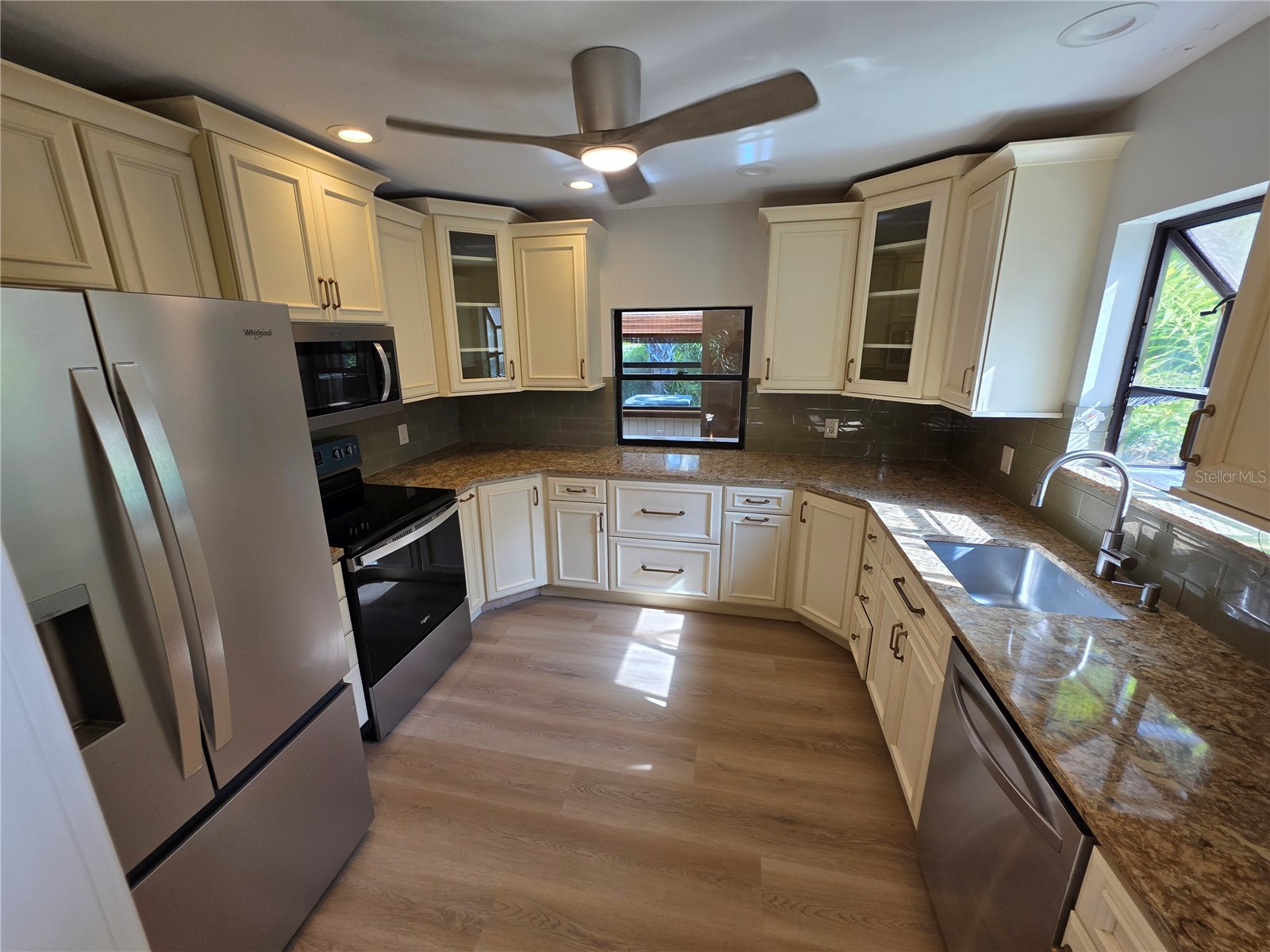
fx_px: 477
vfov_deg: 89.9
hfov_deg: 106.2
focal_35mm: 13
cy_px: 476
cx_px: 635
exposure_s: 1/120
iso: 40
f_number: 1.9
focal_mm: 2.2
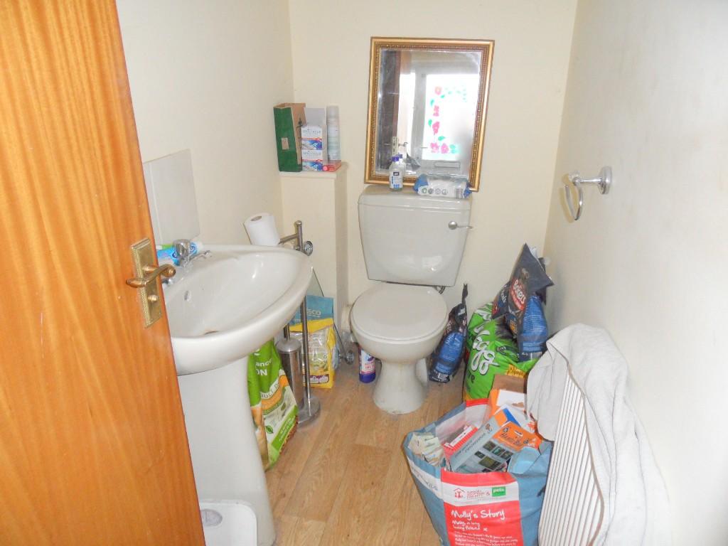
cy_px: 273
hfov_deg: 71.6
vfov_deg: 56.8
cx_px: 364
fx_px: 505
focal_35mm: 24
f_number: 3.2
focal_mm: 3.9
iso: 200
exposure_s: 1/30
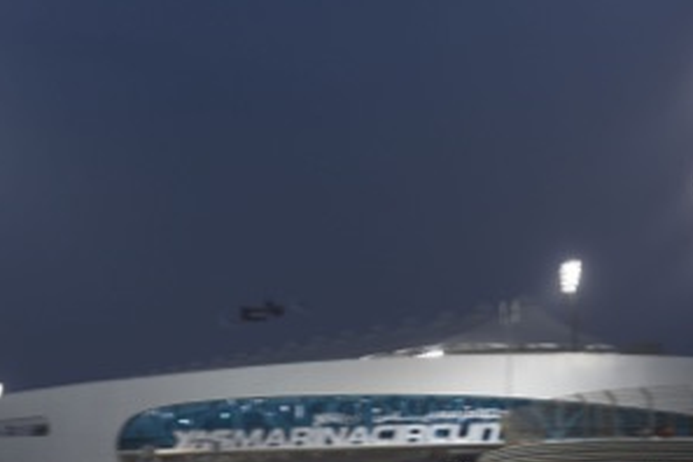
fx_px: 2175
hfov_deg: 18.0
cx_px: 471
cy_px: 287
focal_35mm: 113
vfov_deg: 12.1
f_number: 6.3
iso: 2000
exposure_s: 1/320
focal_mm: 70
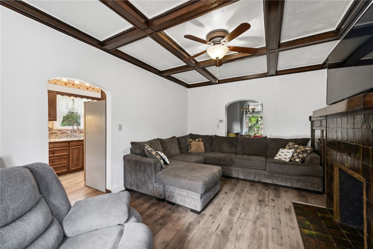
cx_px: 186
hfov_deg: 104.2
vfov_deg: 81.2
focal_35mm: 14
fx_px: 145
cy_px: 124
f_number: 11
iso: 80
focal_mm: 14
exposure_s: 1/2
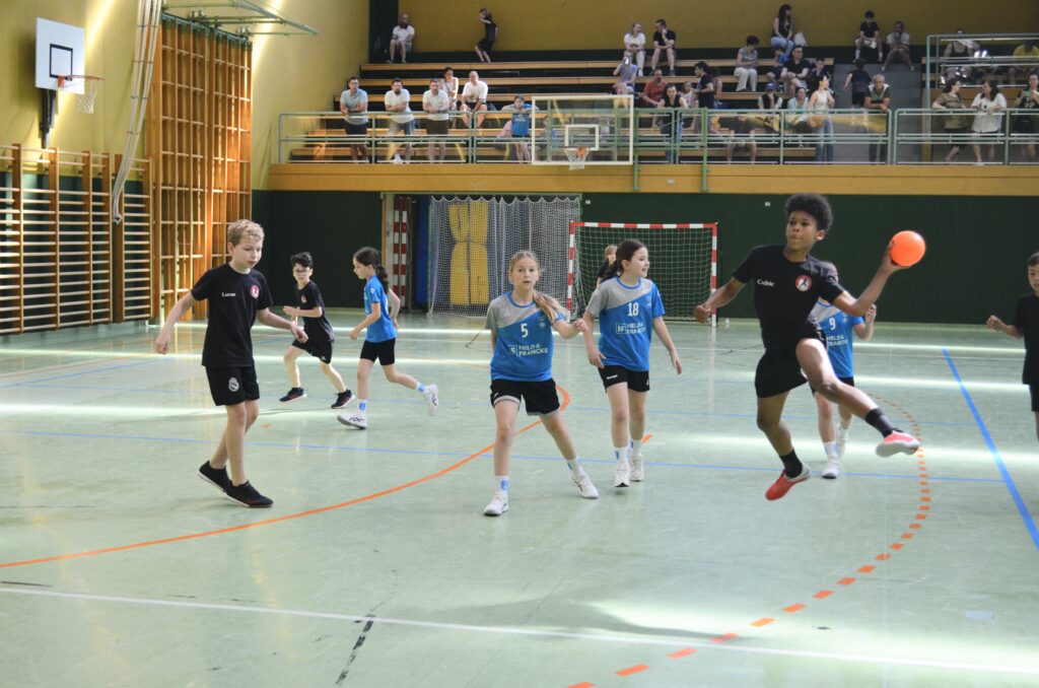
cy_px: 344
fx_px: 1469
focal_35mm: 51
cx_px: 520
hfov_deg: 39.0
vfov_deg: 26.4
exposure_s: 1/500
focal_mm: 34
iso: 1250
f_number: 5
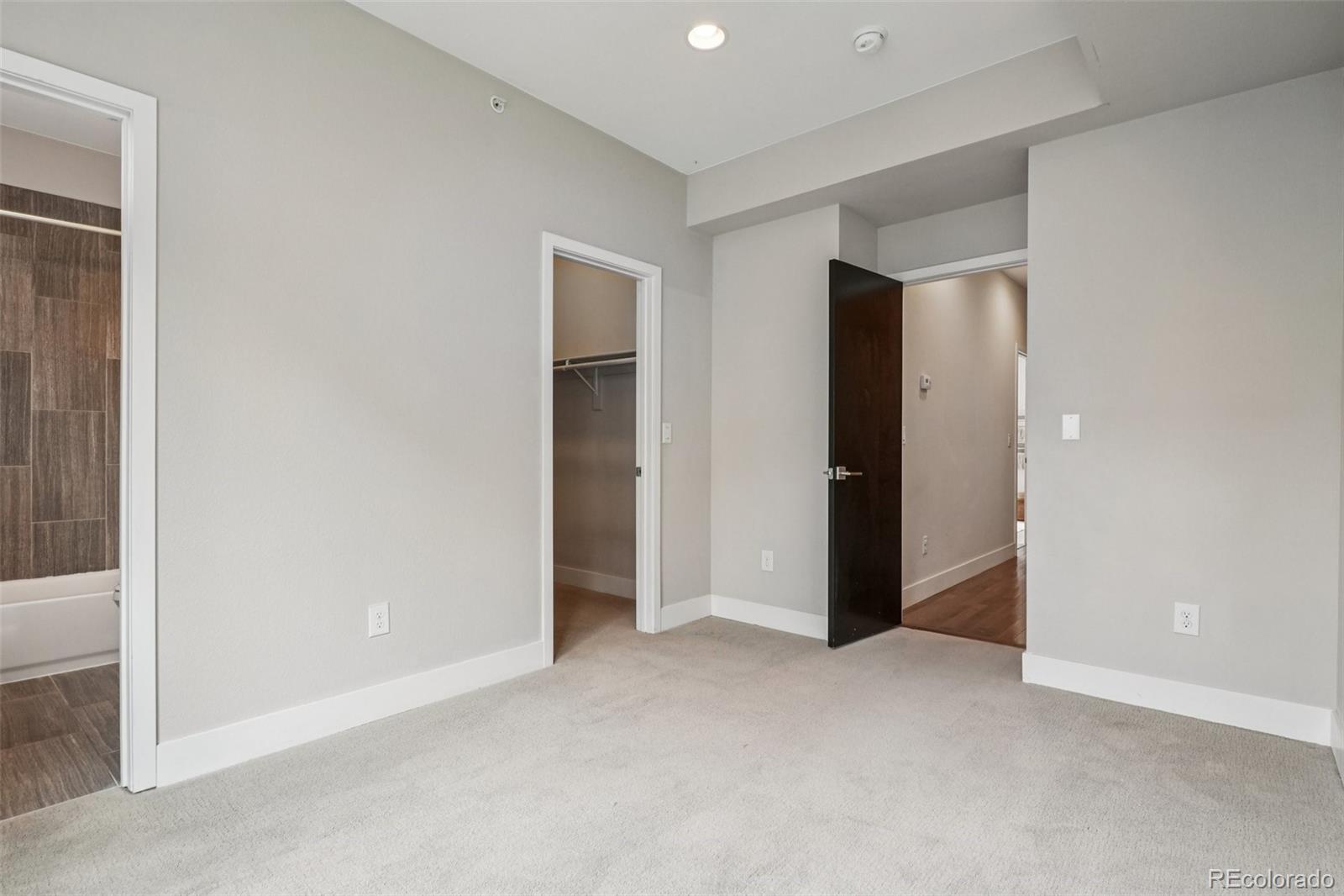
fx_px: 616
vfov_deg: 72.0
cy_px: 448
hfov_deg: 95.0
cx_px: 672
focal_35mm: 16
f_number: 8
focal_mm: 11
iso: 640
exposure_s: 1/30
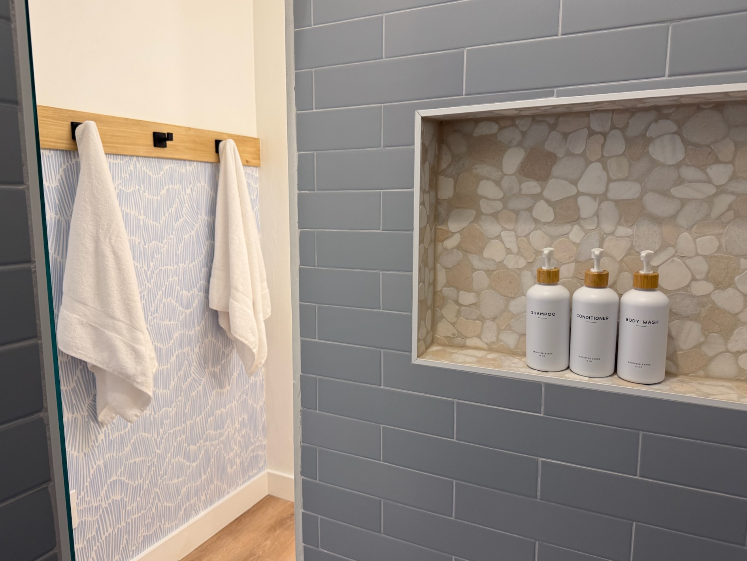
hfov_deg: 67.3
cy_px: 285
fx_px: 561
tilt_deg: -8.1
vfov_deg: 53.1
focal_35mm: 26
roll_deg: +0.4
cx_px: 354
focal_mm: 6.76
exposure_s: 1/120
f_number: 1.78
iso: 160
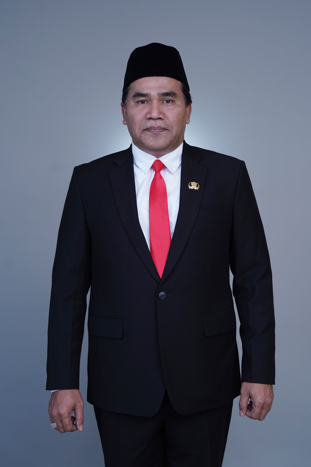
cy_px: 234
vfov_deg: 31.9
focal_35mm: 63
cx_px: 156
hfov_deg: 21.6
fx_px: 816
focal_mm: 63
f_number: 4.5
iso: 400
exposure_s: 1/125
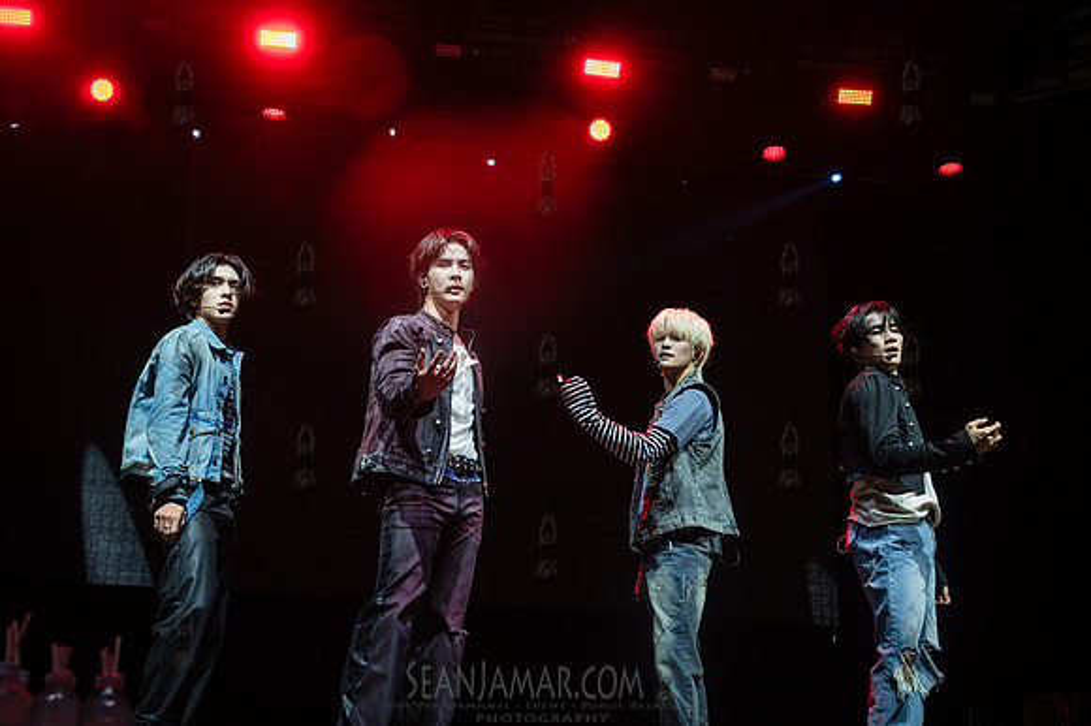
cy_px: 302
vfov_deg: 30.8
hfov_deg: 45.0
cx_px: 485
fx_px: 1315
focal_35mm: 43
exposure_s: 1/500
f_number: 4
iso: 2000
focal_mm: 35
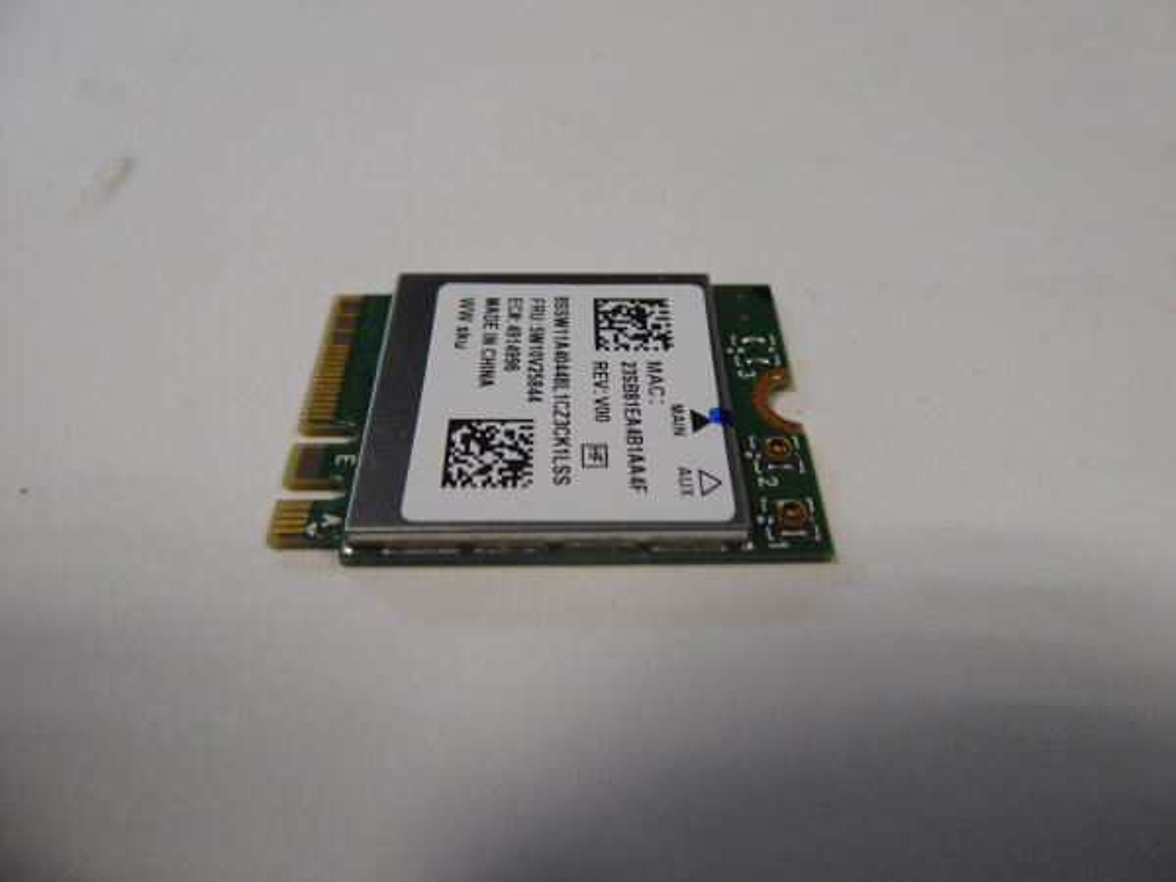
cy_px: 441
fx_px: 849
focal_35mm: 25
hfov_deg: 69.4
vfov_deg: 54.9
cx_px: 588
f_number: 3.3
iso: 160
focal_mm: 4.3
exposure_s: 1/60
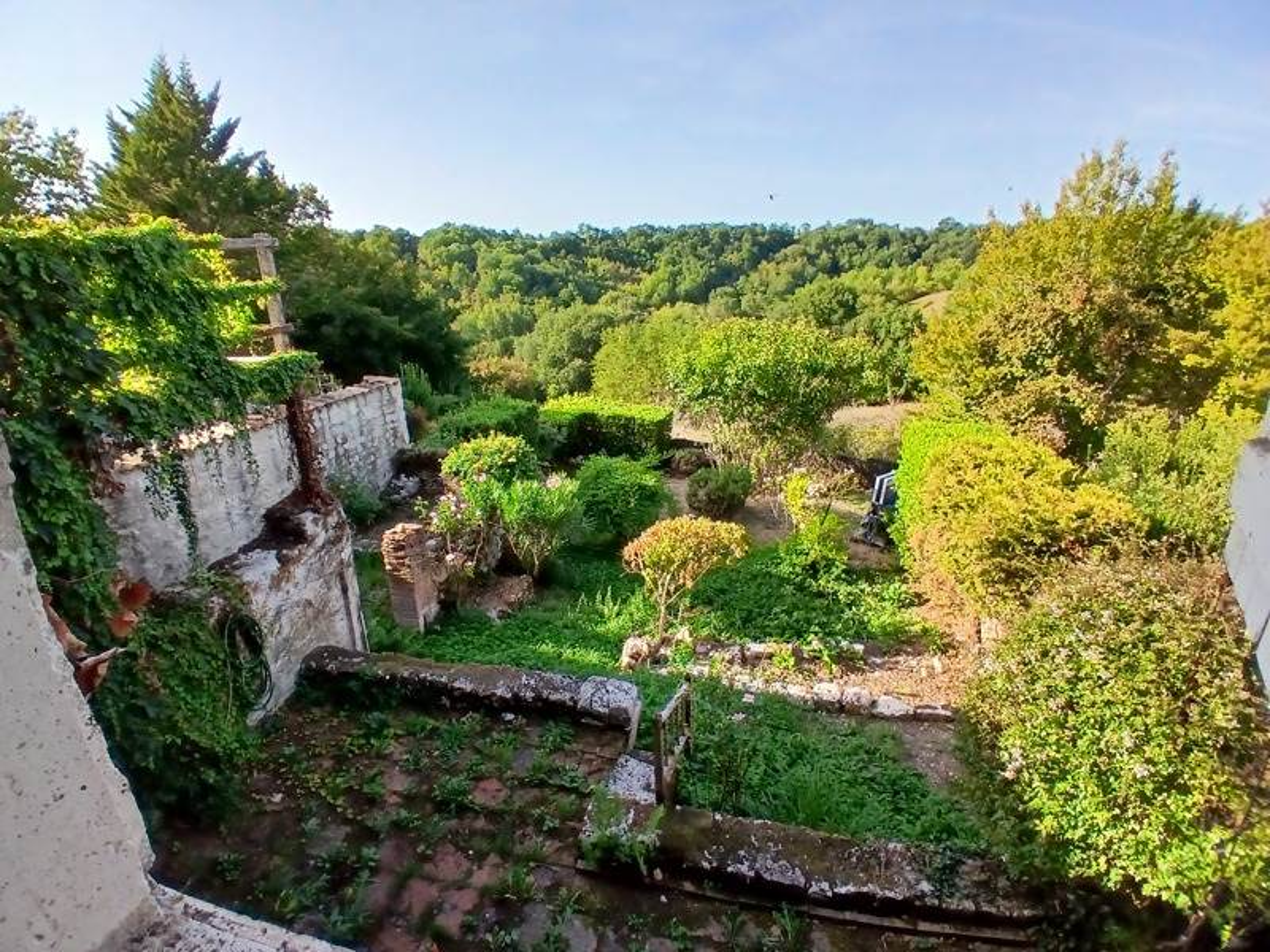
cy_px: 476
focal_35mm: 17
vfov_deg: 74.7
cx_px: 635
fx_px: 624
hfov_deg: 91.0
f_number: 2.2
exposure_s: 1/769
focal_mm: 1.4
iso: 50
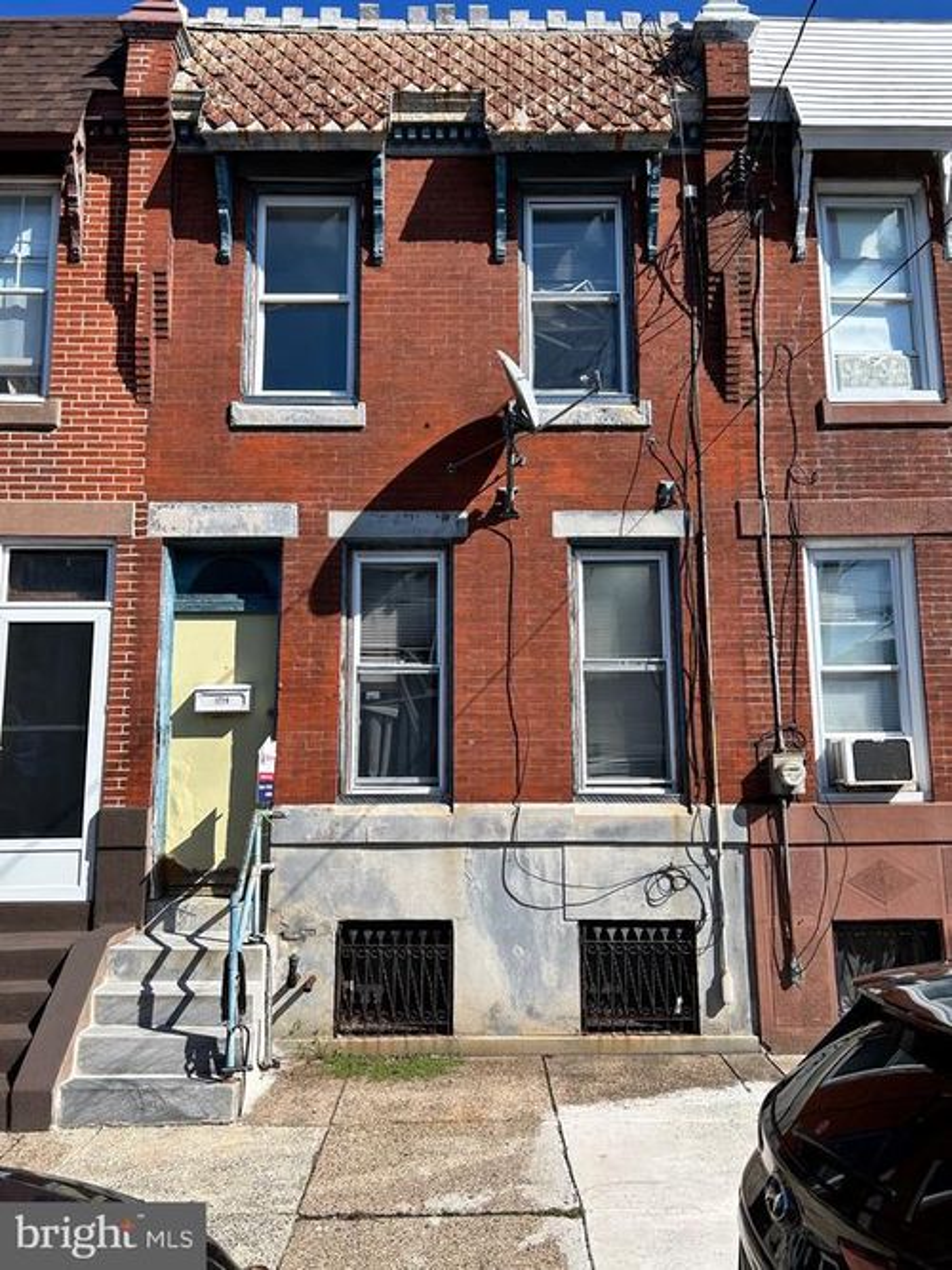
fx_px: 954
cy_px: 635
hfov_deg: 53.0
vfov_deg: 67.3
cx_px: 476
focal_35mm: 26
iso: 50
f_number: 1.5
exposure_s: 1/3968
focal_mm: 5.7
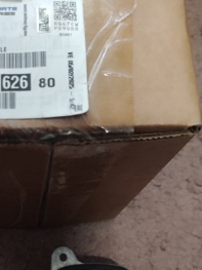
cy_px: 217
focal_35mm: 31
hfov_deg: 42.4
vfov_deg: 54.3
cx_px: 28
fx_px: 241
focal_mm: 4.74
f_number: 1.79
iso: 1687
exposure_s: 1/33
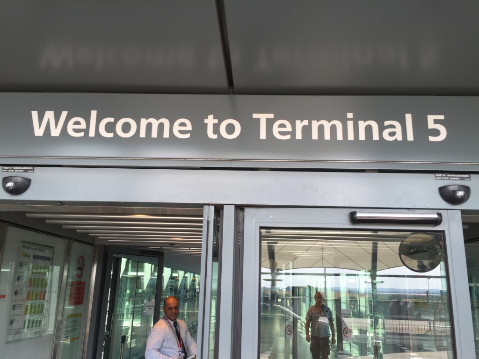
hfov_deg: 61.7
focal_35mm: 29
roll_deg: -2.8
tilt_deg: +15.3
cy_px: 180
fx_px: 401
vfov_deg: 48.2
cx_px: 240
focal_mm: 4.15
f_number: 2.2
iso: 32
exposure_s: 1/204
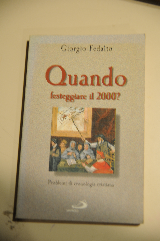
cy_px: 120
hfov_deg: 20.6
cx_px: 80
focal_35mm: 66
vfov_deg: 30.5
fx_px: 441
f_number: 2.8
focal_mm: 44
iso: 200
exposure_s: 1/15
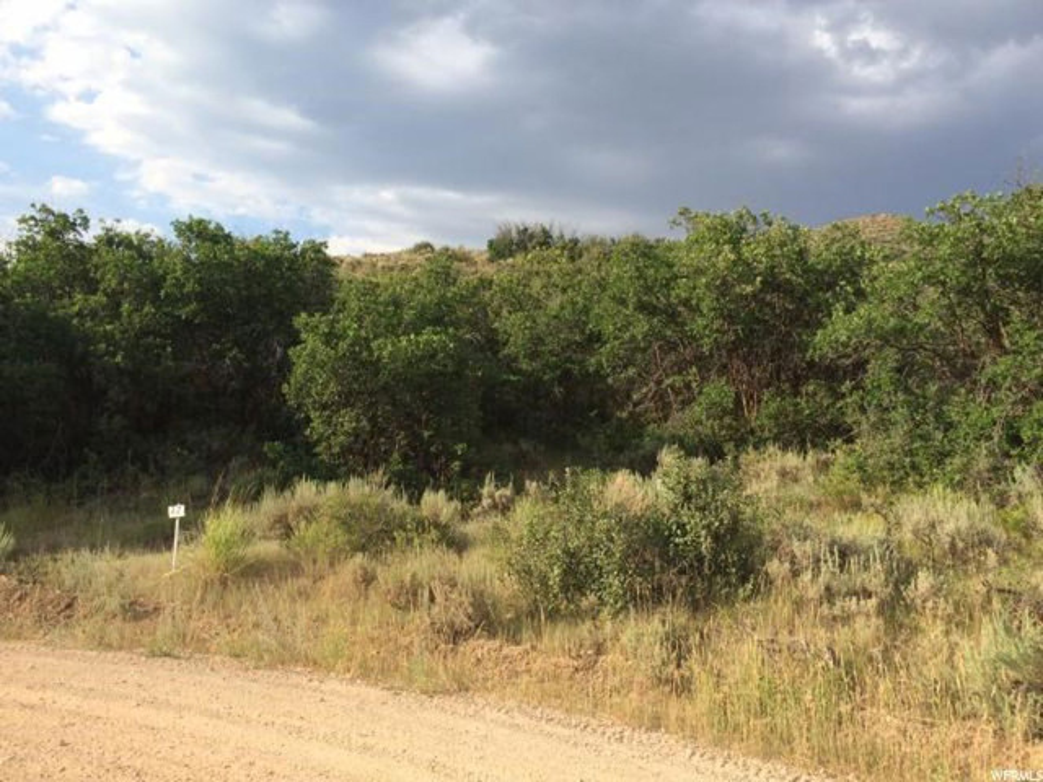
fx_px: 874
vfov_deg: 48.2
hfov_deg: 61.7
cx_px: 522
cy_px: 391
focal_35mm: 29
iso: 32
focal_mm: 4.15
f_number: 2.2
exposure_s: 1/1414
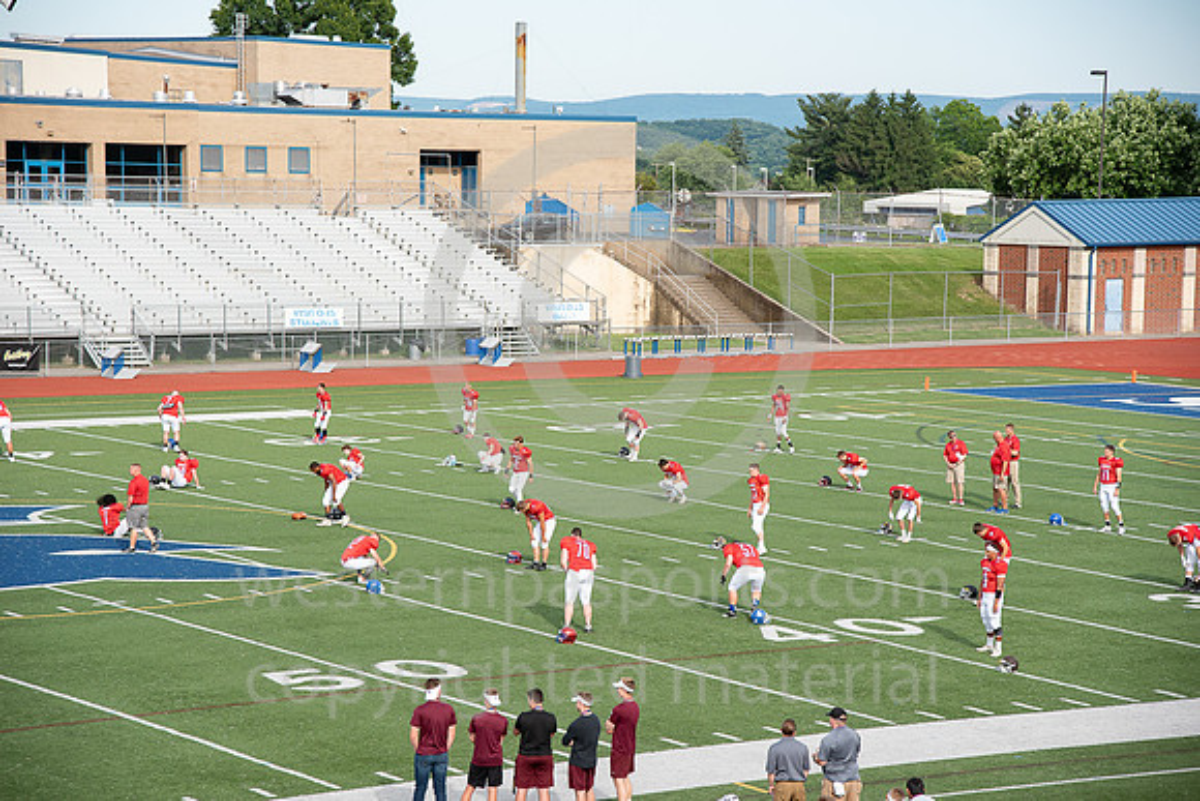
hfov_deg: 20.6
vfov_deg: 13.8
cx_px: 596
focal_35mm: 99
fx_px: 3309
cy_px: 401
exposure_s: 1/1000
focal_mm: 98
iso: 450
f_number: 5
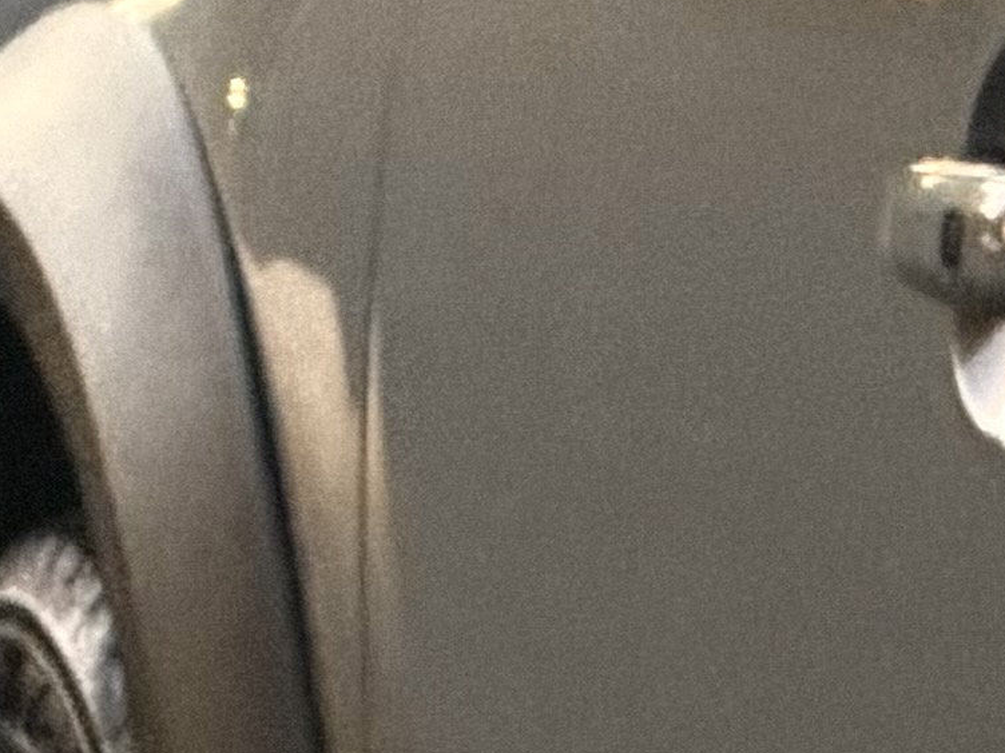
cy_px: 415
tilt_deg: -8.0
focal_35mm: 760
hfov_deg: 2.6
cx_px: 3260
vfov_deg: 2.0
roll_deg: -0.2
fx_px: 22065
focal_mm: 16.89
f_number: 2.8
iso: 500
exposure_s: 1/88
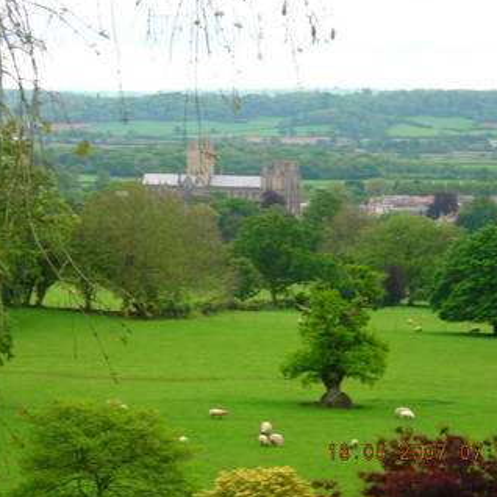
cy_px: 248
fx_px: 2047
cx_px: 228
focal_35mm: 126
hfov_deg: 13.8
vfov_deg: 13.8
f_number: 4.9
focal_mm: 17
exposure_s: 1/86
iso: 50
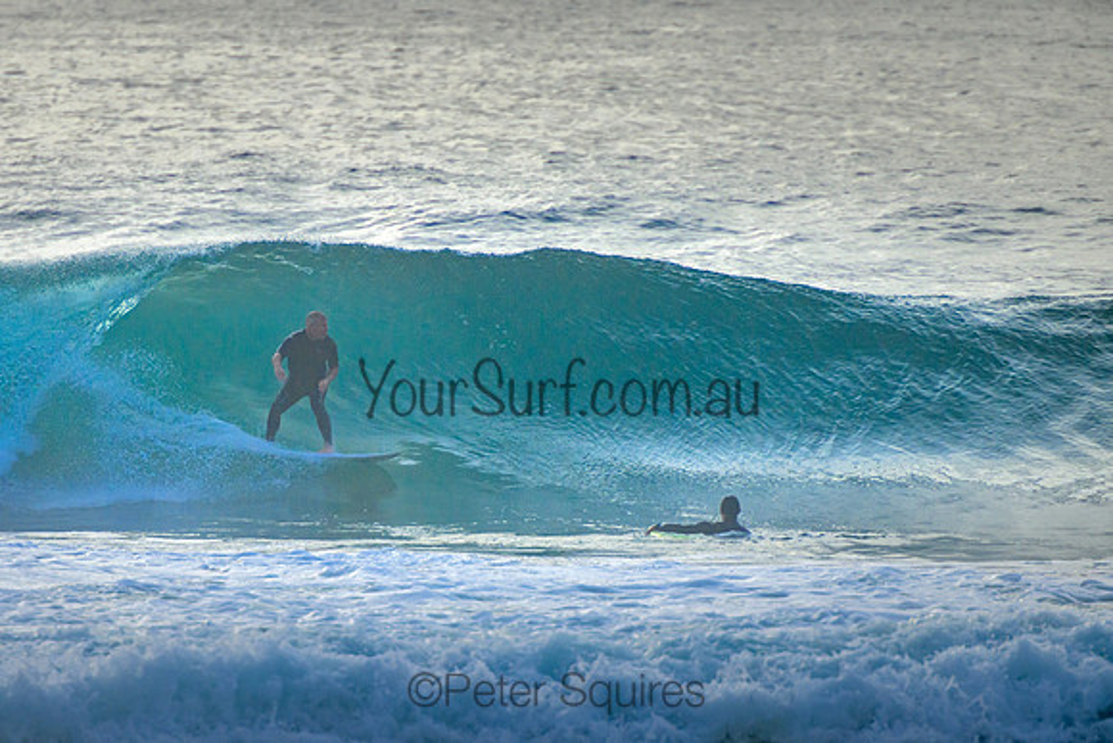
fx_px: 17001
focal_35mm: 550
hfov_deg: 3.7
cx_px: 425
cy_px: 367
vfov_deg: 2.5
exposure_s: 1/2000
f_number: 5.6
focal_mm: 400
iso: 900
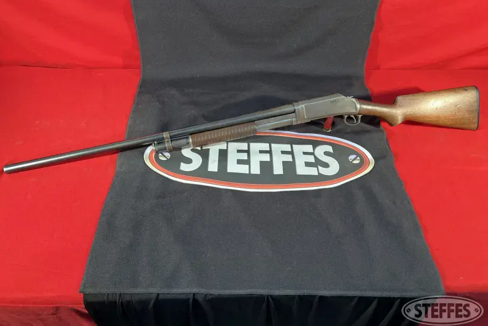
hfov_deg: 65.5
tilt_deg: -45.7
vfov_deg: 46.3
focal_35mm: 28
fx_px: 380
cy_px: 142
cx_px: 242
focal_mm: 5.7
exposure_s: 1/120
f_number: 1.5
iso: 125
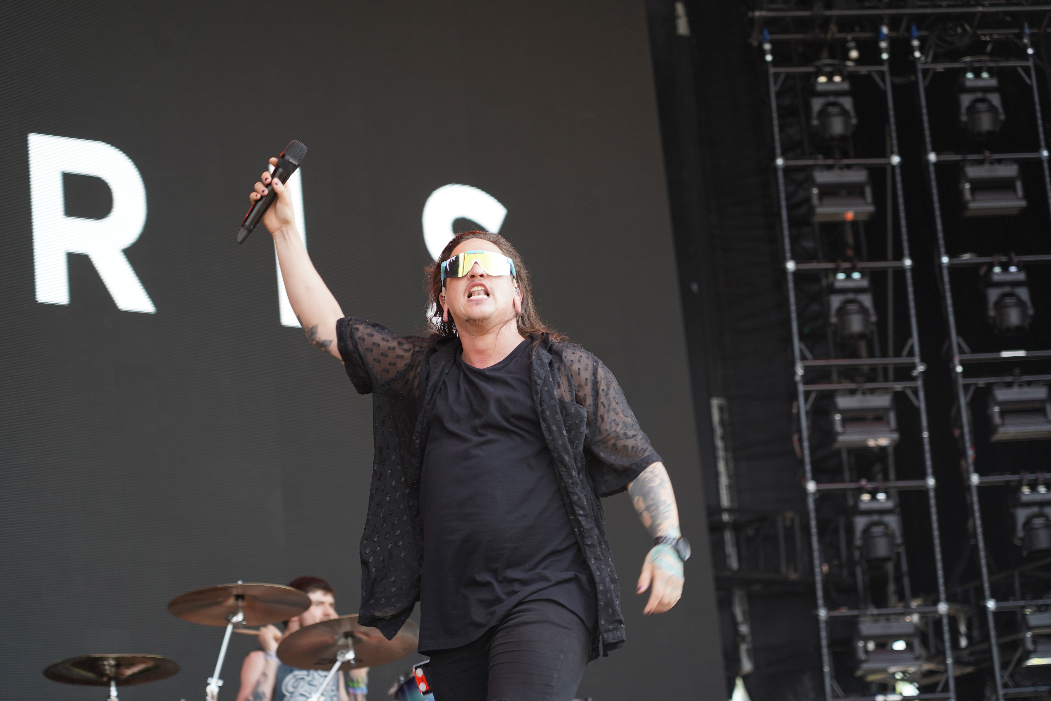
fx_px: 3065
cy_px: 350
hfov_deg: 19.5
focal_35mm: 105
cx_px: 526
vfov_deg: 13.0
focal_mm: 105
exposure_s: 1/125
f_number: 4
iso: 100
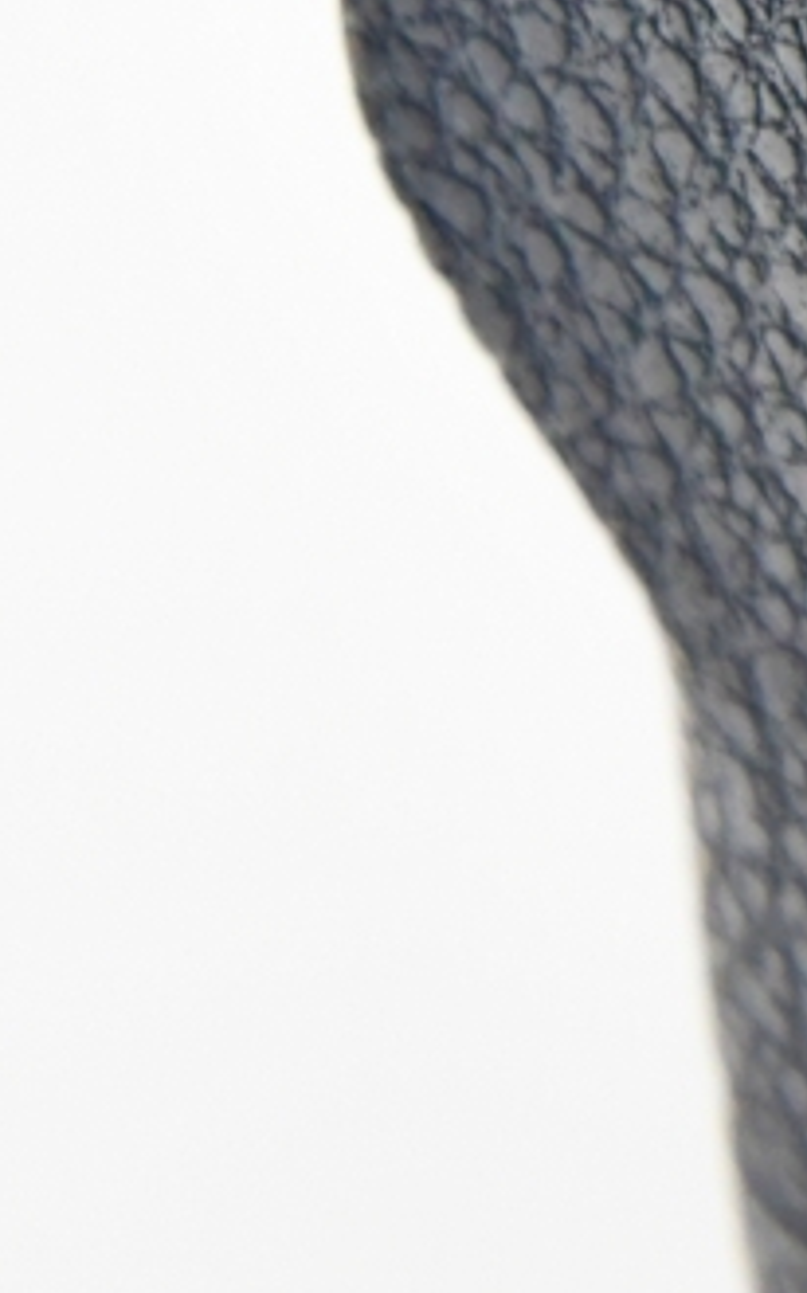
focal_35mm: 417
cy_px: -529
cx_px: 2542
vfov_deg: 5.0
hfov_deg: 3.1
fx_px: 14687
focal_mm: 60
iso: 1250
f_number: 8
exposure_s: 1/125
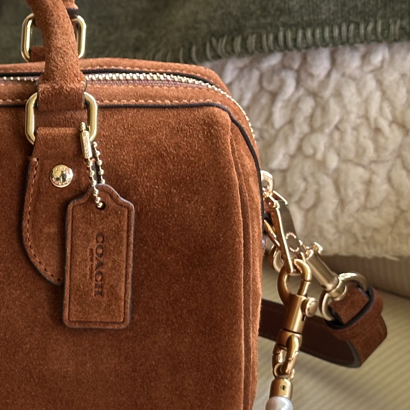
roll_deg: -0.9
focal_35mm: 132
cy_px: 233
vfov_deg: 13.2
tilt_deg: -23.0
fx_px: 1769
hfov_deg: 12.9
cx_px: -93
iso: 80
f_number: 1.78
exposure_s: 1/81
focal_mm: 6.86
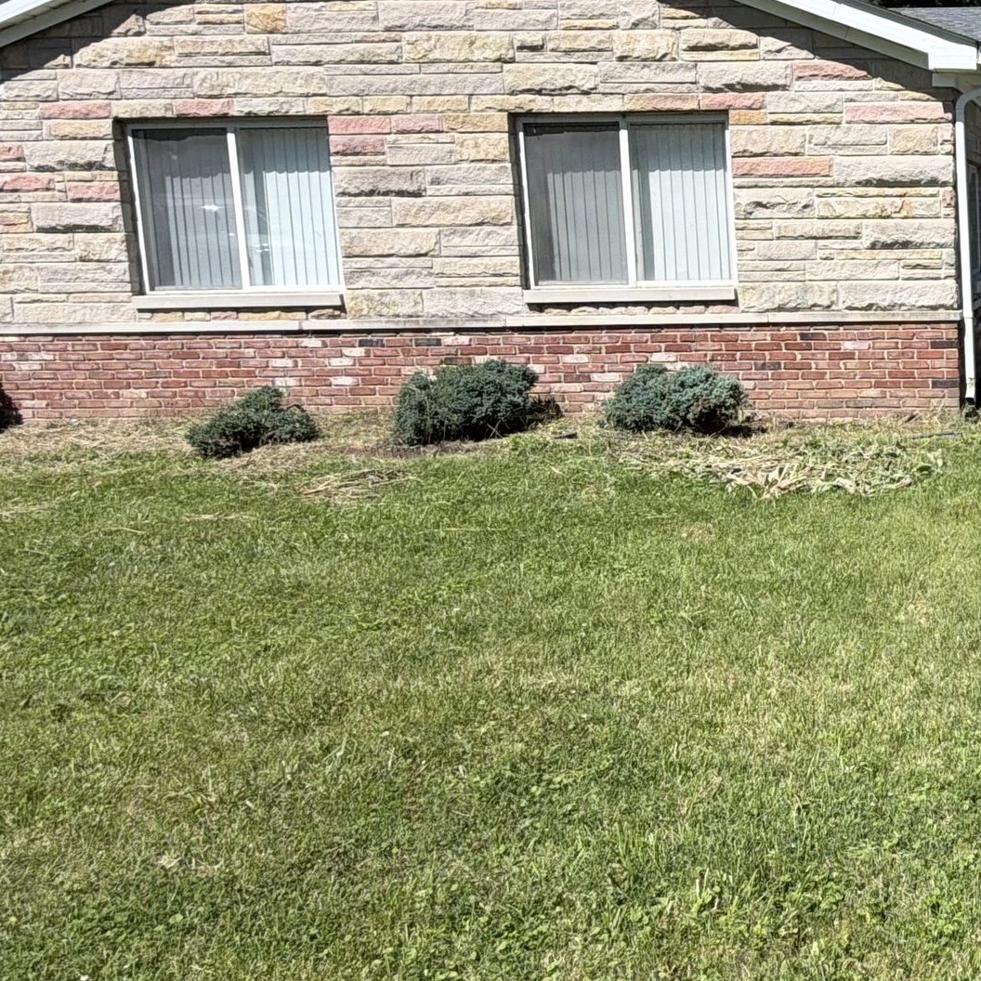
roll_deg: +0.8
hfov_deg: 37.5
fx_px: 1154
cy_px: 343
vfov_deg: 45.5
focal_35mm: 36
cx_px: 1112
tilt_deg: -6.1
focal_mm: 2.22
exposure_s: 1/841
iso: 20
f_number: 2.2
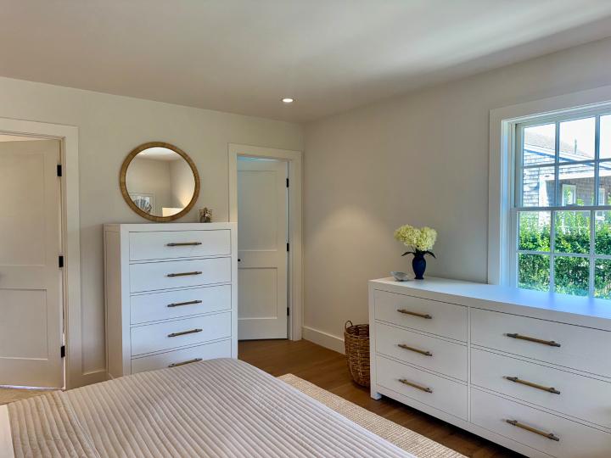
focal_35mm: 24
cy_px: 229
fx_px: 424
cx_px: 306
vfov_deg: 56.8
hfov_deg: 71.6
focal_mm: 6.76
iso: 64
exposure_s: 1/249
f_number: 1.78
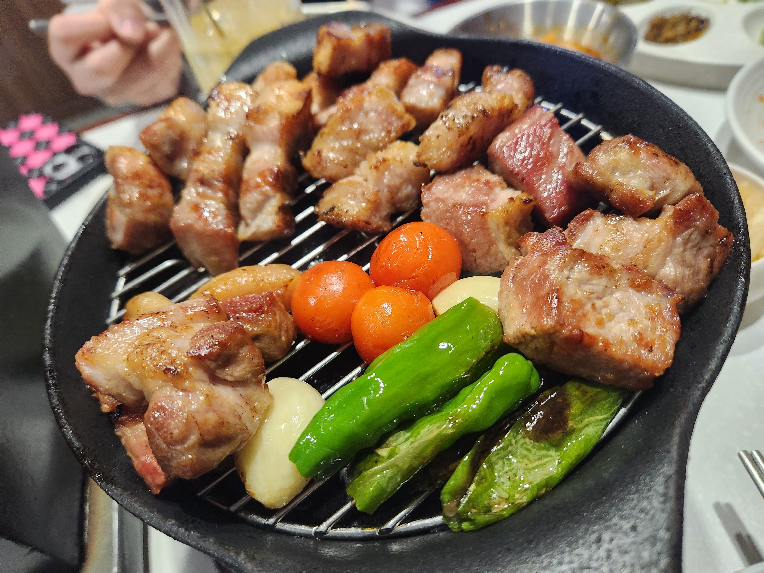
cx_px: 382
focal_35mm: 23
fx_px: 508
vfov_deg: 58.9
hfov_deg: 73.9
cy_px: 286
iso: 500
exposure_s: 1/120
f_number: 1.8
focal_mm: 5.4
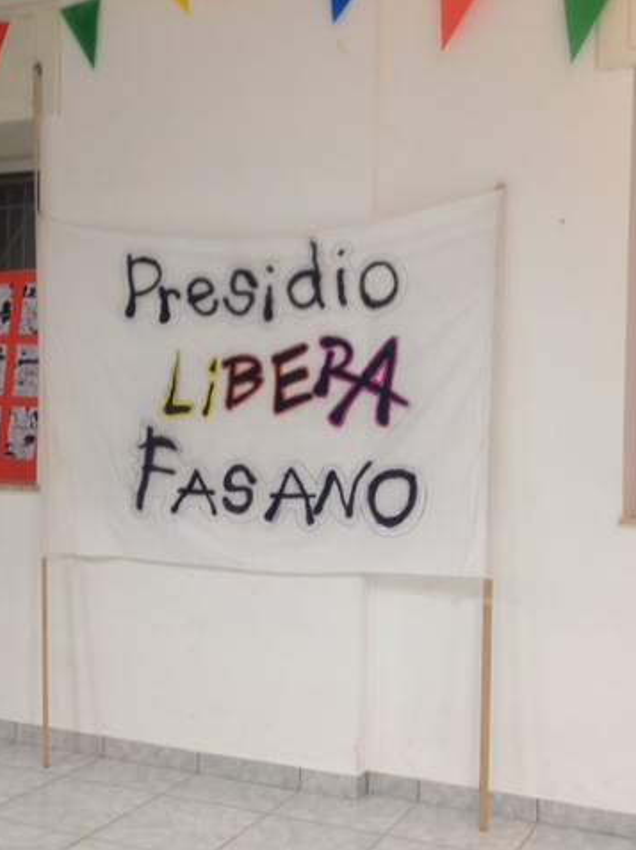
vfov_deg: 40.5
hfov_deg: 30.8
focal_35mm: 47
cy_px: 424
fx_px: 1153
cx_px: 365
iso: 80
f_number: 2.4
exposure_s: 1/20
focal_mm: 4.28
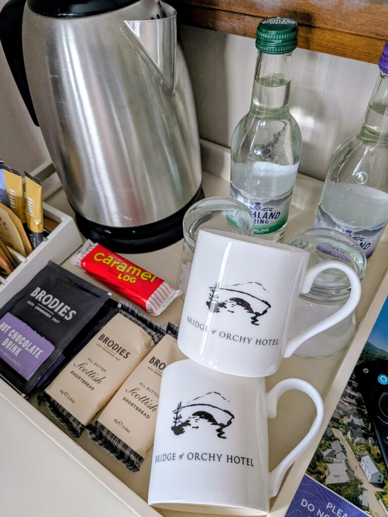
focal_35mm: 24
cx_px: 194
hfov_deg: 56.8
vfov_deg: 71.6
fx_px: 359
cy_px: 258
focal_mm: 4.53
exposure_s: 1/33.3
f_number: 1.7
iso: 33
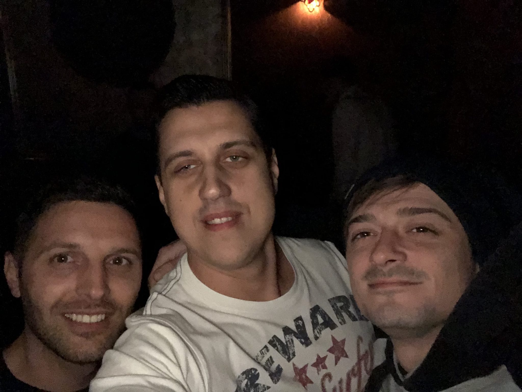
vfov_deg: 44.2
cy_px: 196
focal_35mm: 32
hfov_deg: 56.8
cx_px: 261
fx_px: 483
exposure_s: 1/17
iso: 1600
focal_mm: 2.87
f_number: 2.2
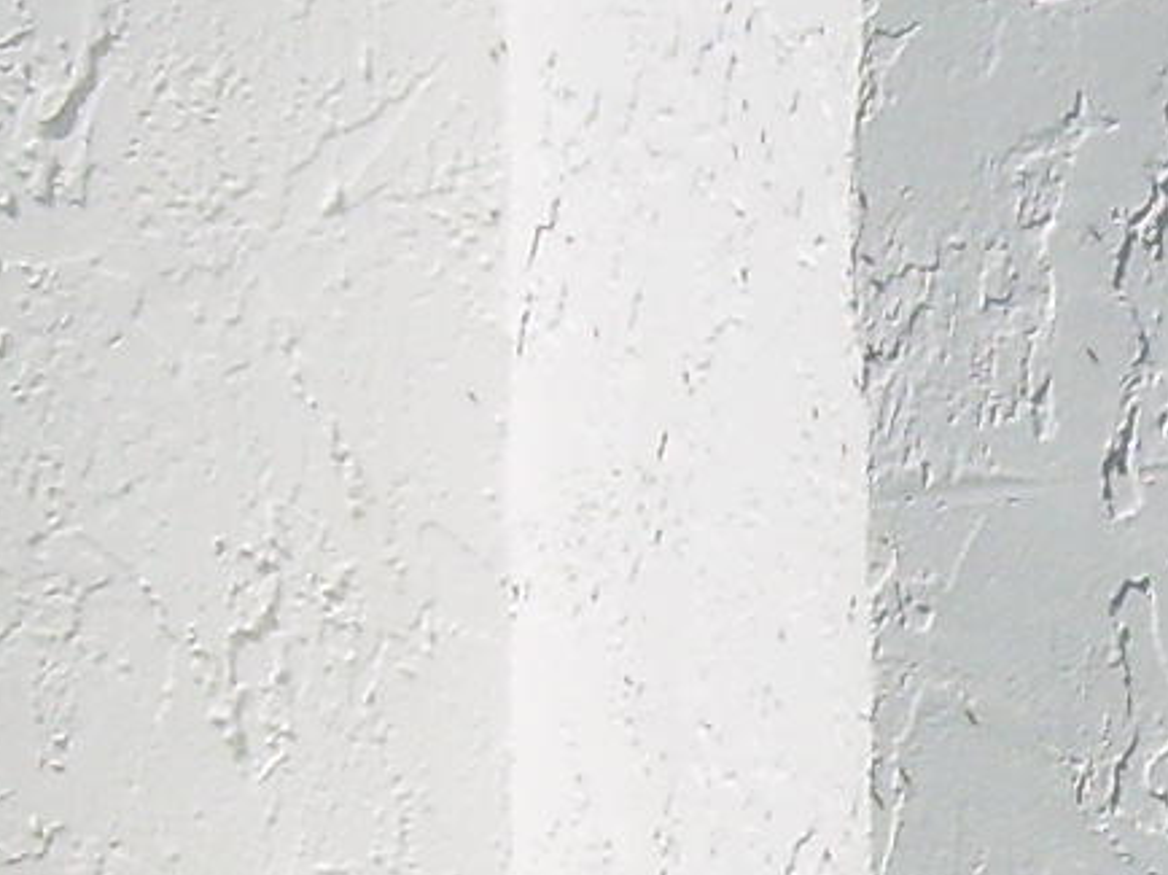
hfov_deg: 9.7
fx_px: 6711
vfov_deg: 7.5
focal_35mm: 199
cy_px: 541
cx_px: 1701
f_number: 4.6
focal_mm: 6.3
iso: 50
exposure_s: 1/841
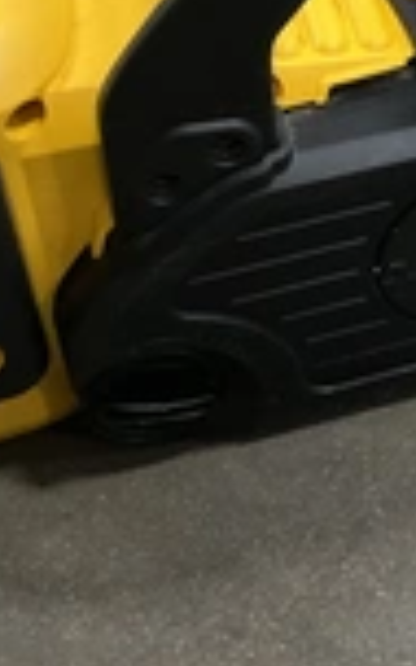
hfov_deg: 14.9
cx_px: 635
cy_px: 13
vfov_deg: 24.5
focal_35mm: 81
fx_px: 1469
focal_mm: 3
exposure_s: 1/40
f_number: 1.8
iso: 320
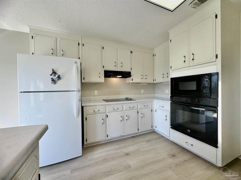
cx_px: 120
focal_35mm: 14
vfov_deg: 85.7
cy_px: 90
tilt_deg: -0.1
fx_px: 97
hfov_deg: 102.1
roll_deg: +0.2
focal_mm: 2.22
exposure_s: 1/120
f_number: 2.2
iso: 50
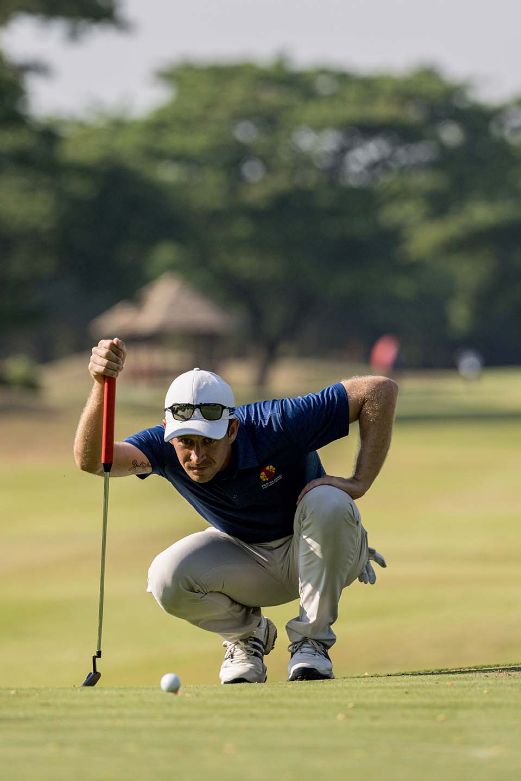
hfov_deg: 6.9
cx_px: 260
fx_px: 4341
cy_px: 390
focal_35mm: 200
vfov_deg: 10.3
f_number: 3.2
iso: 320
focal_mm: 200
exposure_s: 1/4000
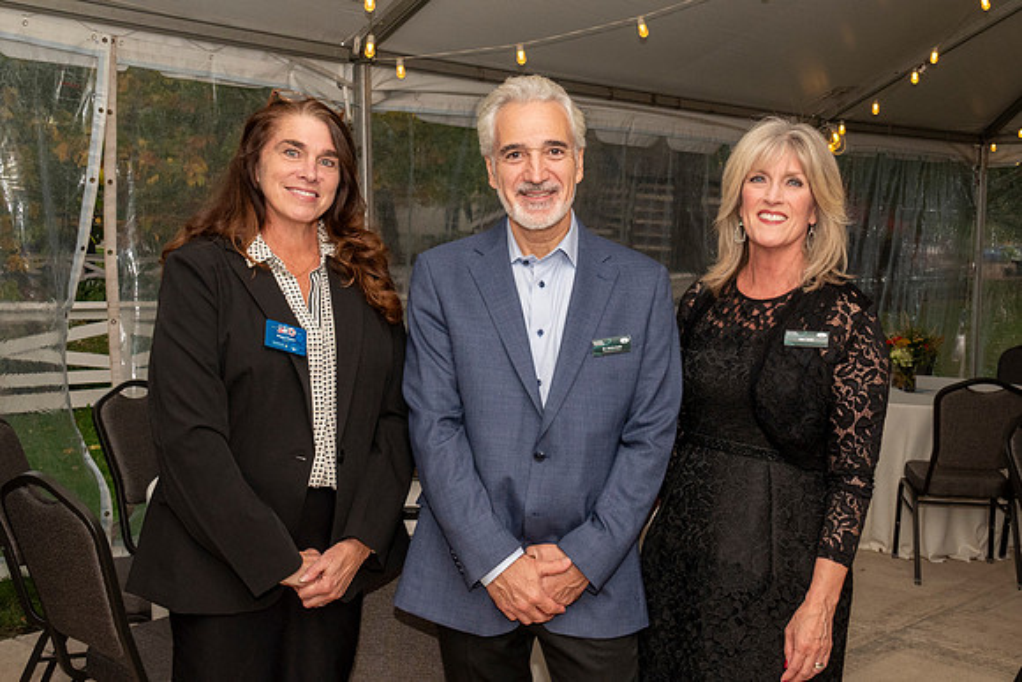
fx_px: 1278
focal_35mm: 45
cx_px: 511
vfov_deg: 29.9
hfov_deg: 43.6
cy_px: 341
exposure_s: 1/160
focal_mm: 30
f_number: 11
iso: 1600
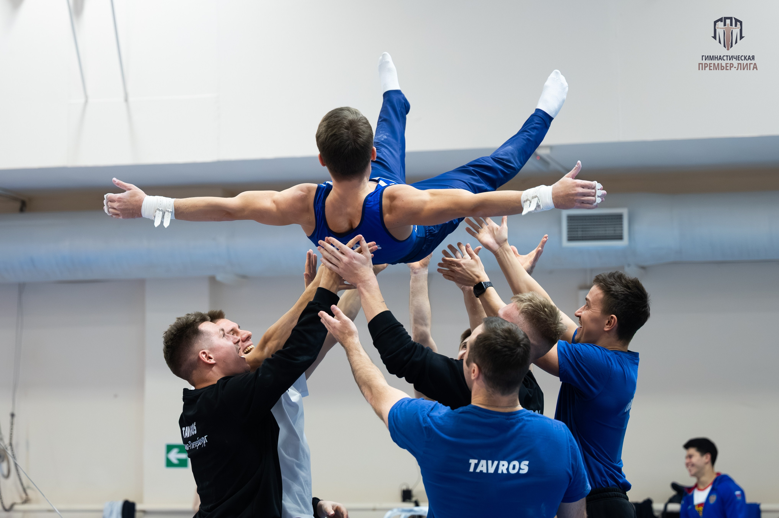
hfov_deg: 19.6
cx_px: 328
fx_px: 2249
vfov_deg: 13.1
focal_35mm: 104
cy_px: 211
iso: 2000
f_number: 2.8
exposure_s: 1/1000
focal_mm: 70
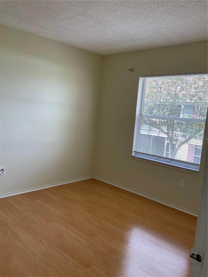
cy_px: 138
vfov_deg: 61.7
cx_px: 104
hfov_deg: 48.2
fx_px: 232
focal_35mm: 29
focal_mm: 3
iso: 64
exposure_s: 1/120
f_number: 1.8
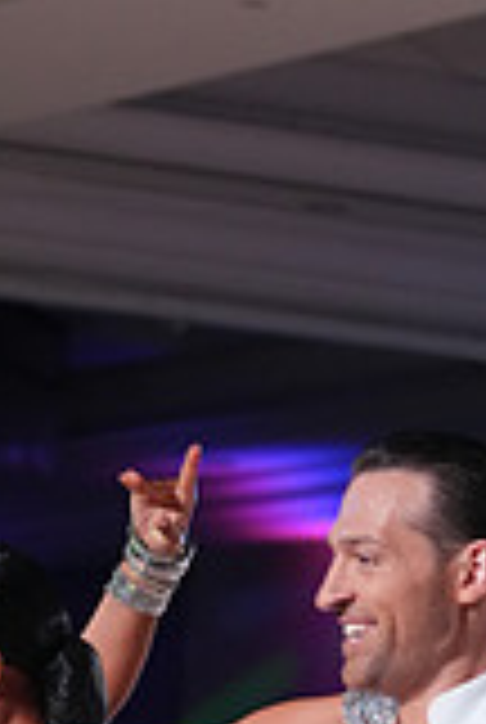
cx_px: 376
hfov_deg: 4.2
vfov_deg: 6.2
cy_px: 1120
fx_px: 6593
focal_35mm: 327
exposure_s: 1/500
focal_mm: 91
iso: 3200
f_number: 4
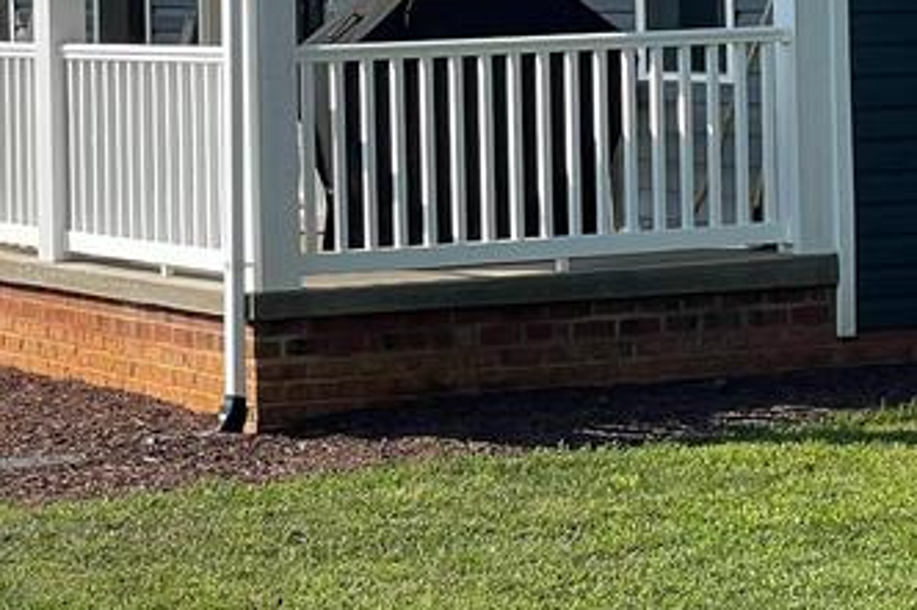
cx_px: 262
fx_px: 4252
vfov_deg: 8.1
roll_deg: +1.0
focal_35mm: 167
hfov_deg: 12.3
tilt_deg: +1.5
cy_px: -163
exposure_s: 1/1597
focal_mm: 6
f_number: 2
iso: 25
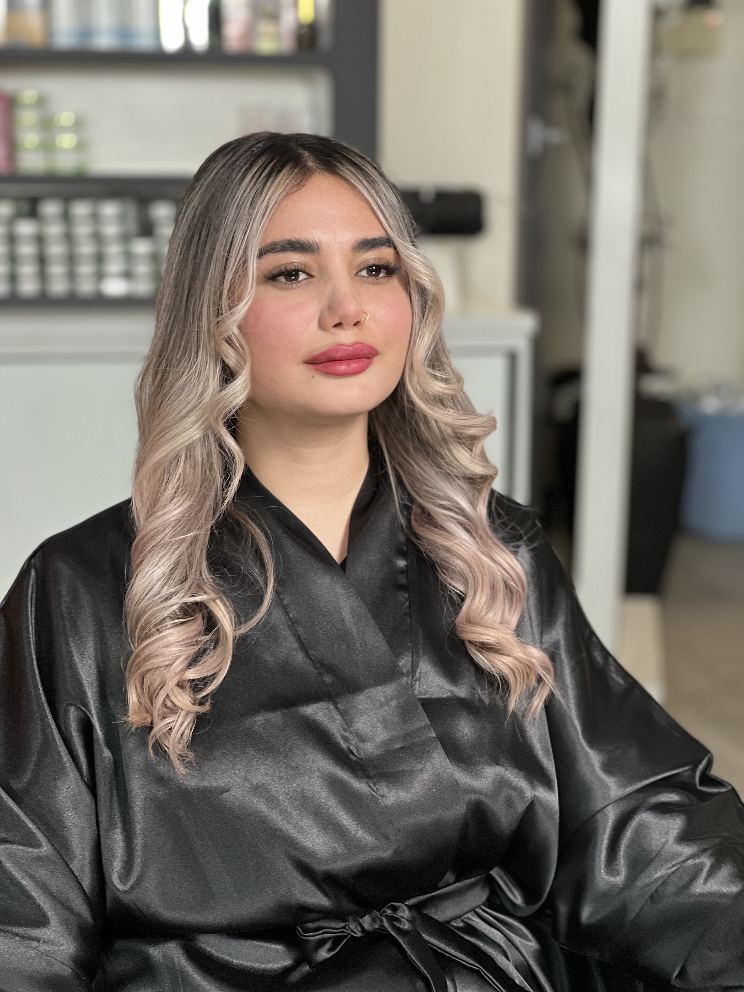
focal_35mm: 77
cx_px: 372
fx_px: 2207
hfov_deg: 19.1
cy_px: 496
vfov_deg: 25.3
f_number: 2.8
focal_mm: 9
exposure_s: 1/50
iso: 160
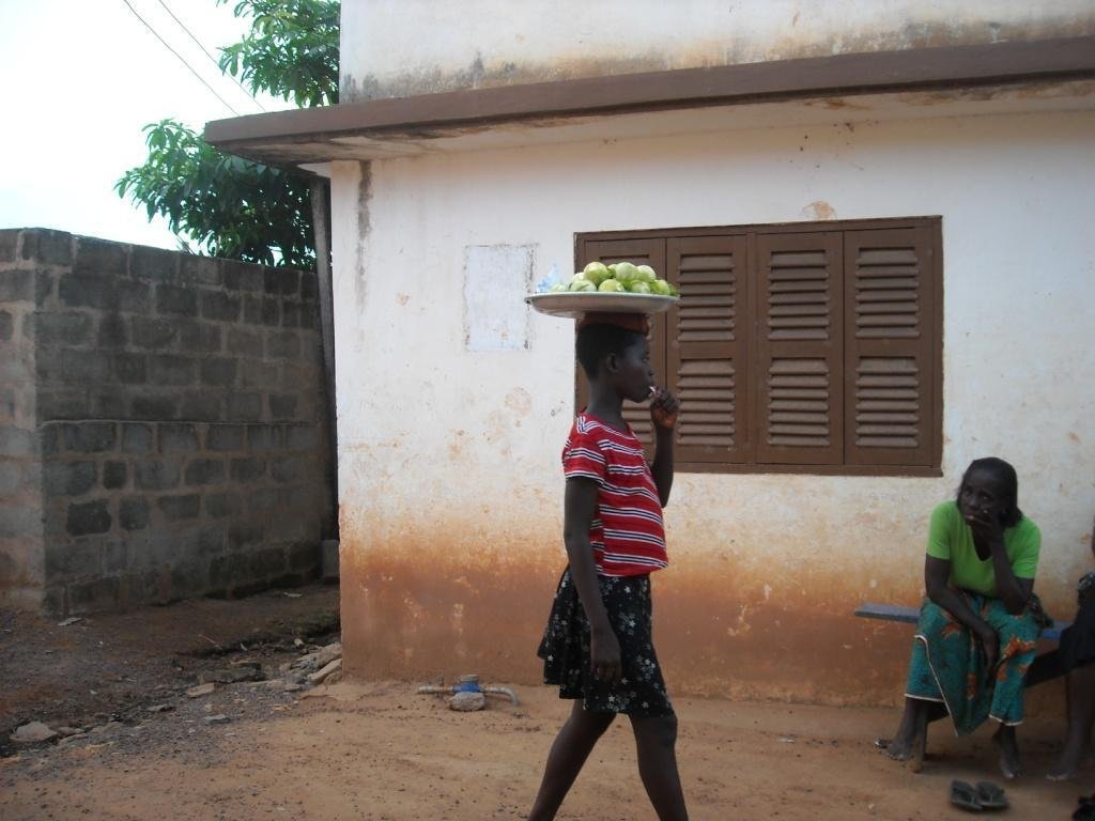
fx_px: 1107
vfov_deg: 40.7
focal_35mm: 35
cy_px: 410
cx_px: 548
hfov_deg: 52.6
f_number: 2.8
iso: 87
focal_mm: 5.7
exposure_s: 1/250
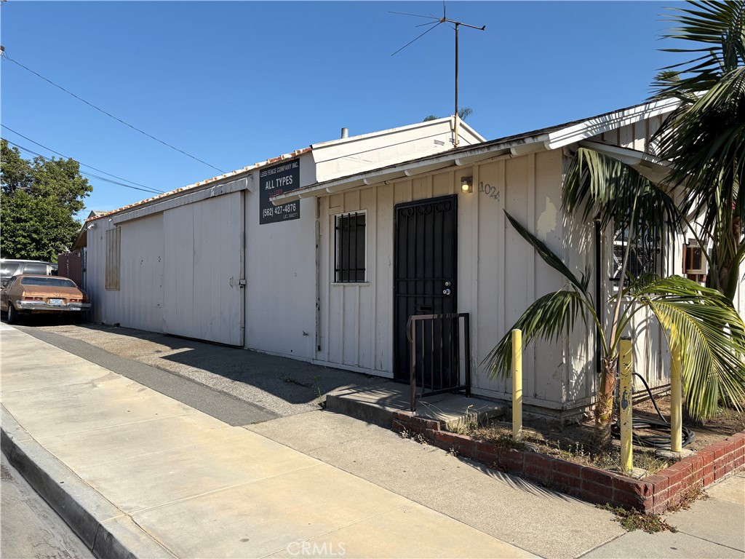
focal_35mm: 26
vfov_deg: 53.1
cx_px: 372
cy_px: 280
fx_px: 560
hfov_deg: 67.3
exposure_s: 1/3279
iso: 50
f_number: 1.6
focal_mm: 5.96
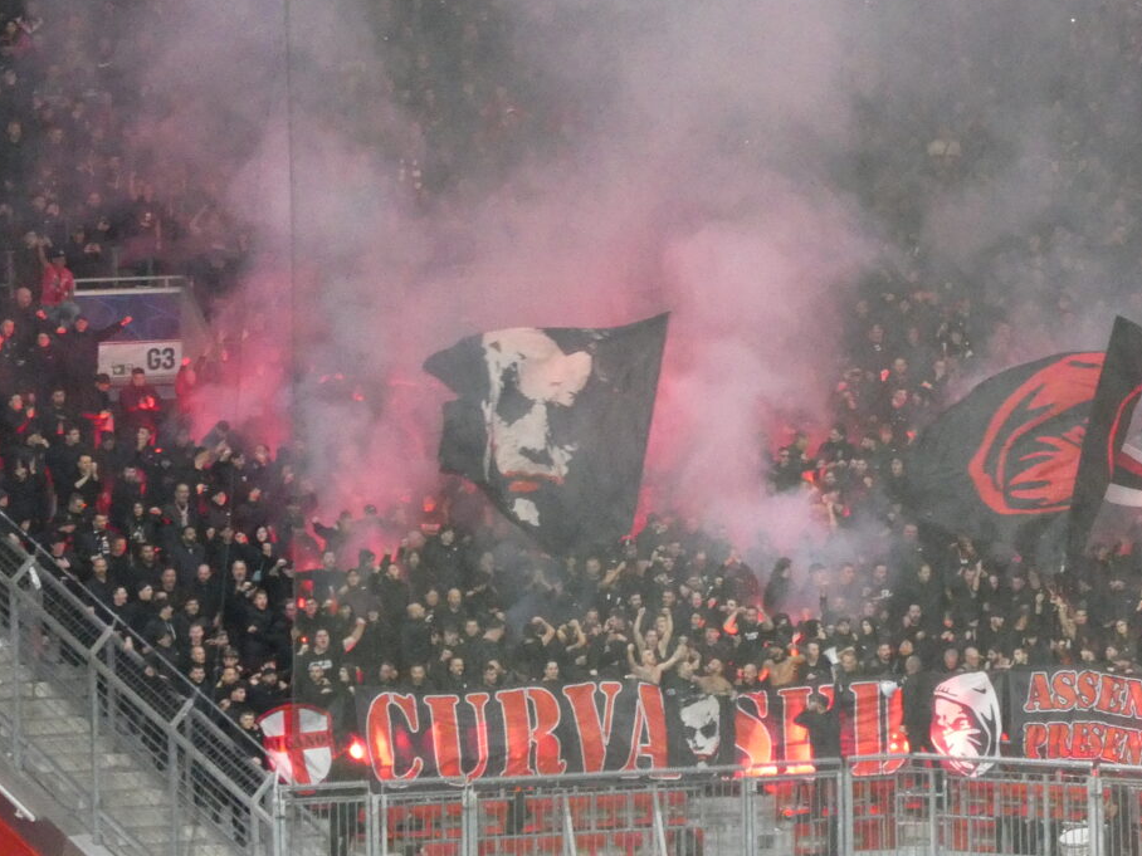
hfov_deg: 7.0
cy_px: 383
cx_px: 718
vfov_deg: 5.3
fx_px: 9303
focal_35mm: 282
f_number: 5.5
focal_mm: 28.7
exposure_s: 1/80
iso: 1000
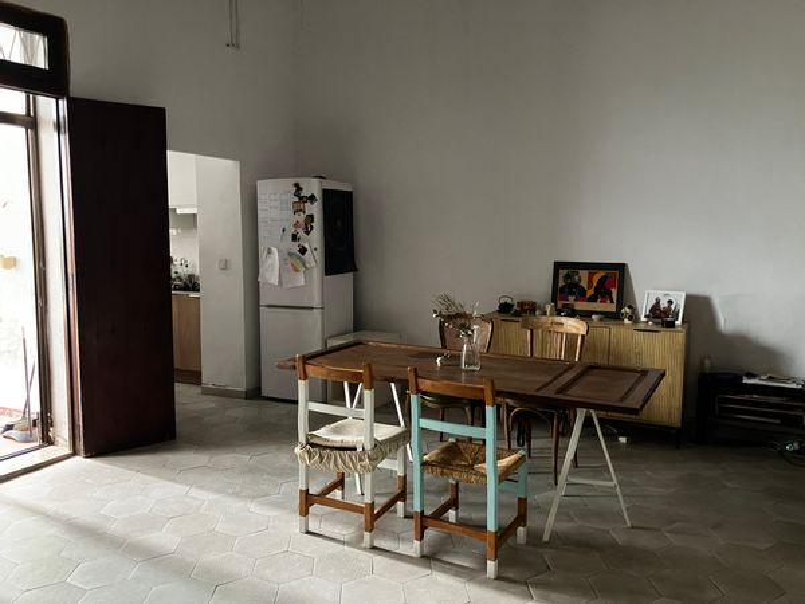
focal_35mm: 28
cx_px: 402
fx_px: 651
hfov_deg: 63.4
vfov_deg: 49.7
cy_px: 302
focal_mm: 3.99
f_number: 1.8
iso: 500
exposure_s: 1/30
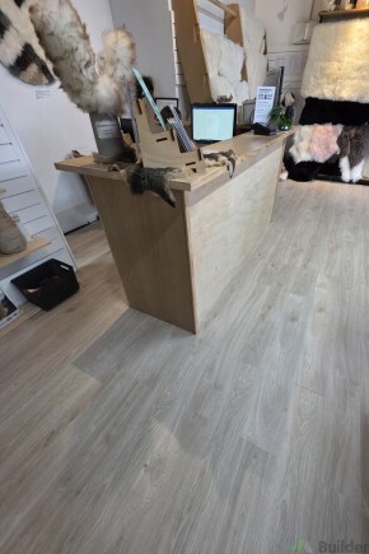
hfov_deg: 80.7
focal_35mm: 14
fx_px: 215
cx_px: 212
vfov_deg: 104.2
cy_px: 280
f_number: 1.9
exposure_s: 1/100
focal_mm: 2.2
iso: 250
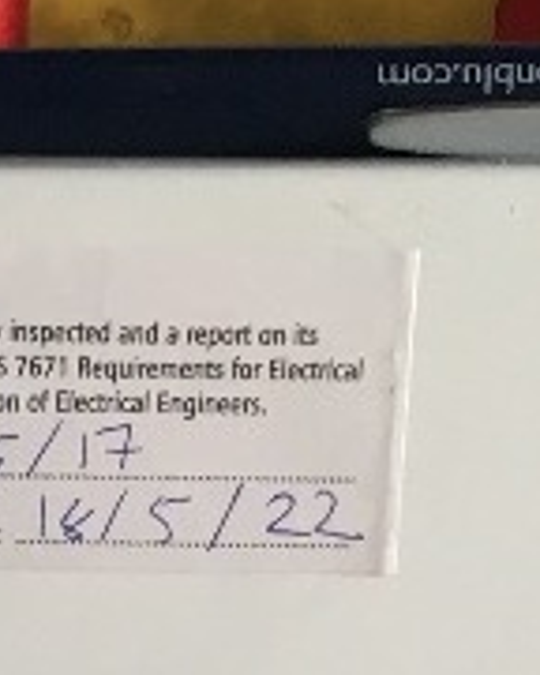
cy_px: 1309
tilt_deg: -19.9
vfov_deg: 9.6
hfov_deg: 8.0
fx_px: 3776
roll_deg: +0.4
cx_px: -221
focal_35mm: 189
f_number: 2.2
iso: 64
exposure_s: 1/33
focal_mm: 4.15
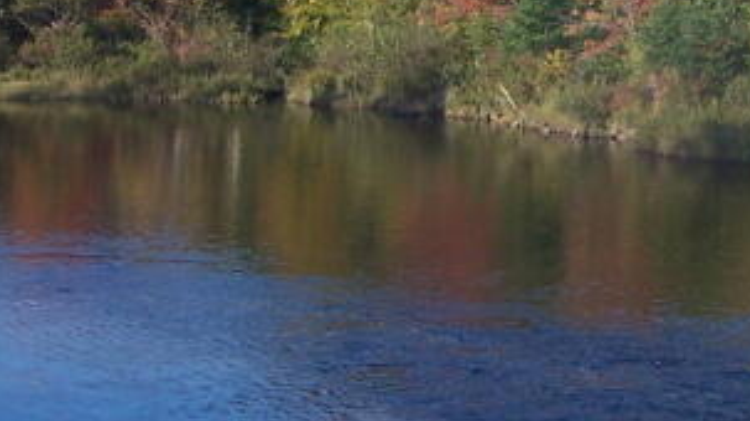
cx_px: 703
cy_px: 45
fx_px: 2782
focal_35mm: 140
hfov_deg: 15.1
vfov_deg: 8.6
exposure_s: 1/800
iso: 80
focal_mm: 6.3
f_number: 2.8
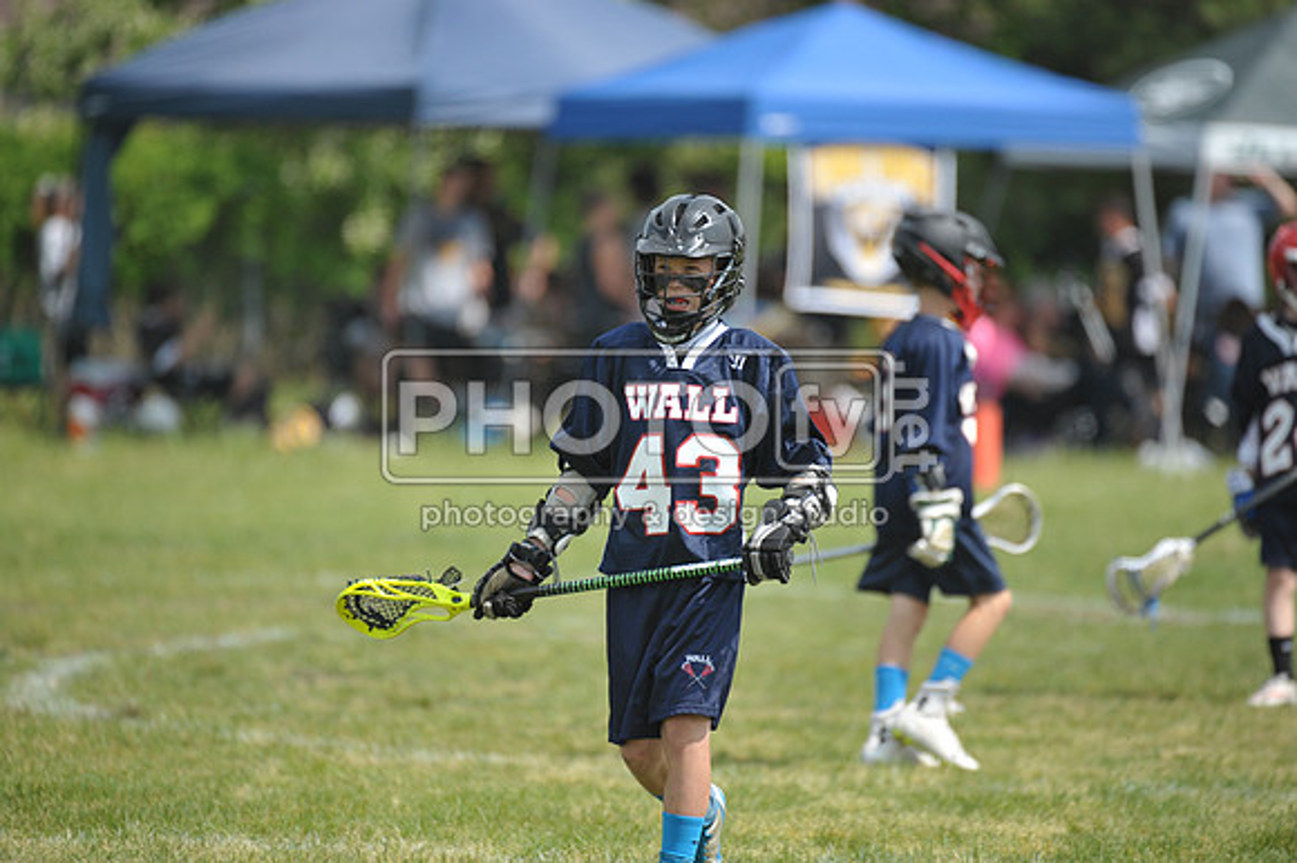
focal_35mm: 400
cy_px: 432
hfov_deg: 5.2
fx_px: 14402
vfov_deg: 3.4
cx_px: 648
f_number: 4
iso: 640
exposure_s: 1/2500
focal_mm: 400
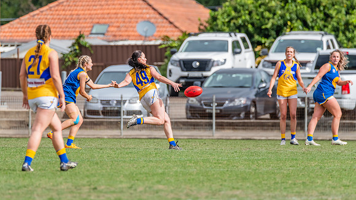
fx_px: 5735
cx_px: 171
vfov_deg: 2.0
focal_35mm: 608
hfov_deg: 3.6
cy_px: 82
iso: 800
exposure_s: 1/1600
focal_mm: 550
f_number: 9
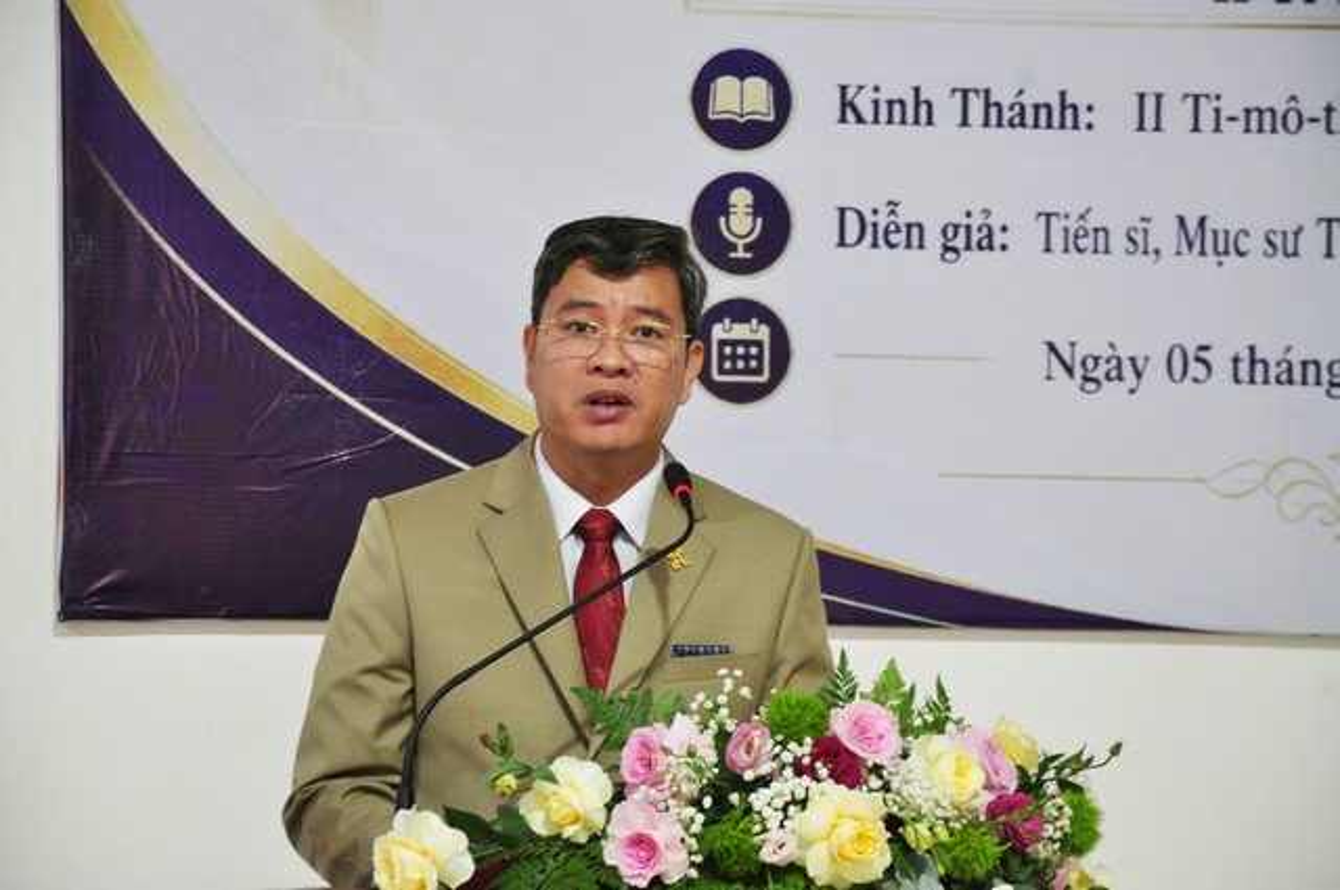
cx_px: 670
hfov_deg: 12.2
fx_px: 6245
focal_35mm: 168
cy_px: 445
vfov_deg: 8.1
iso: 800
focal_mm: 112
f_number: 7.1
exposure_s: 1/30
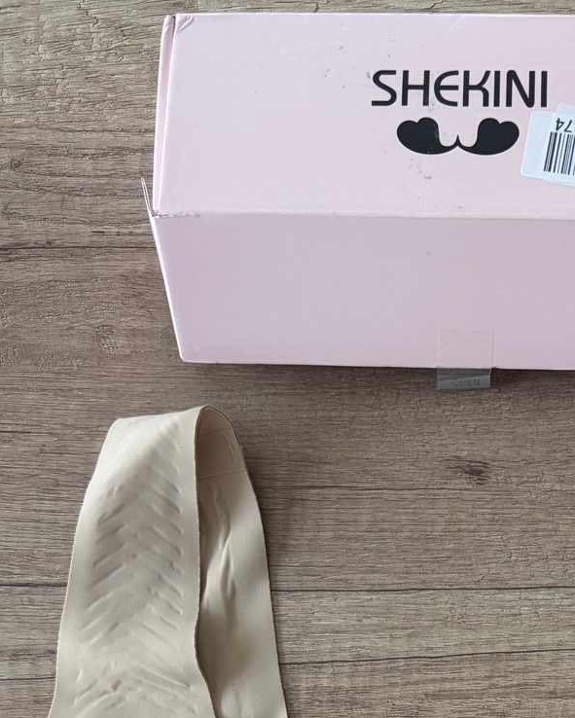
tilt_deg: -81.8
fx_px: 1169
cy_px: 755
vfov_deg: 31.0
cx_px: 473
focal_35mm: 55
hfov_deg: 27.0
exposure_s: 1/122
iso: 80
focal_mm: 5.96
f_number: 1.6
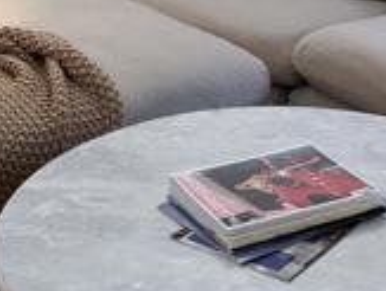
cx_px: 140
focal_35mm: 94
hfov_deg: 20.8
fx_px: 1051
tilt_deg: -1.8
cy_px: -267
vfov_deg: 13.7
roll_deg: +2.2
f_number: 1.8
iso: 160
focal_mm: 6.93
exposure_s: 1/203
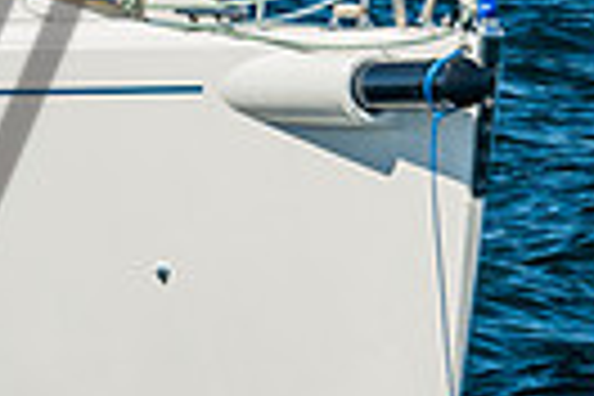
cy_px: -412
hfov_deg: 2.1
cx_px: -494
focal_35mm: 958
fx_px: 15806
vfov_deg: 1.4
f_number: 10
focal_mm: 150
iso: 400
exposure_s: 1/320
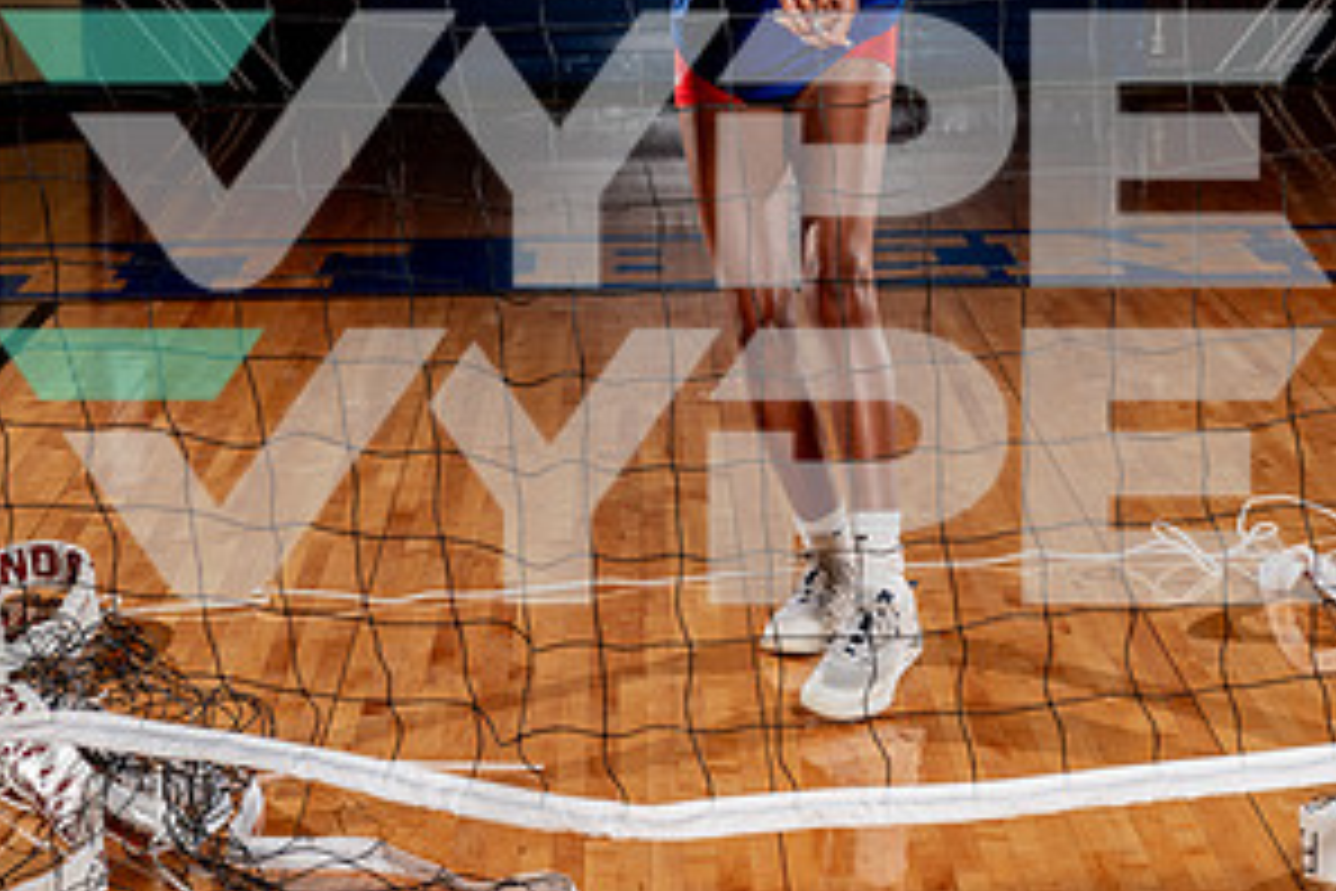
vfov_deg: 12.8
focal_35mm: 106
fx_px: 3933
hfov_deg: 19.3
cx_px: 666
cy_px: 153
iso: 200
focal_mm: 70
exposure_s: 1/250
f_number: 5.6
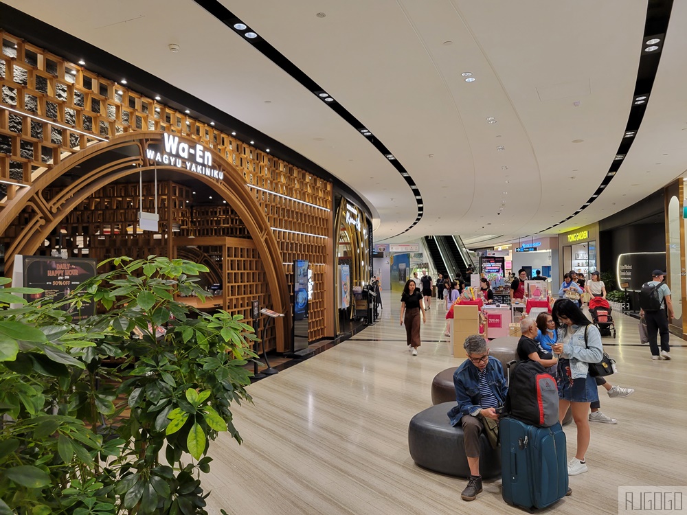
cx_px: 344
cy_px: 258
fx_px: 516
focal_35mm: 26
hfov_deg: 67.3
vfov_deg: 53.1
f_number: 1.8
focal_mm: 5.4
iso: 160
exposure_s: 1/60
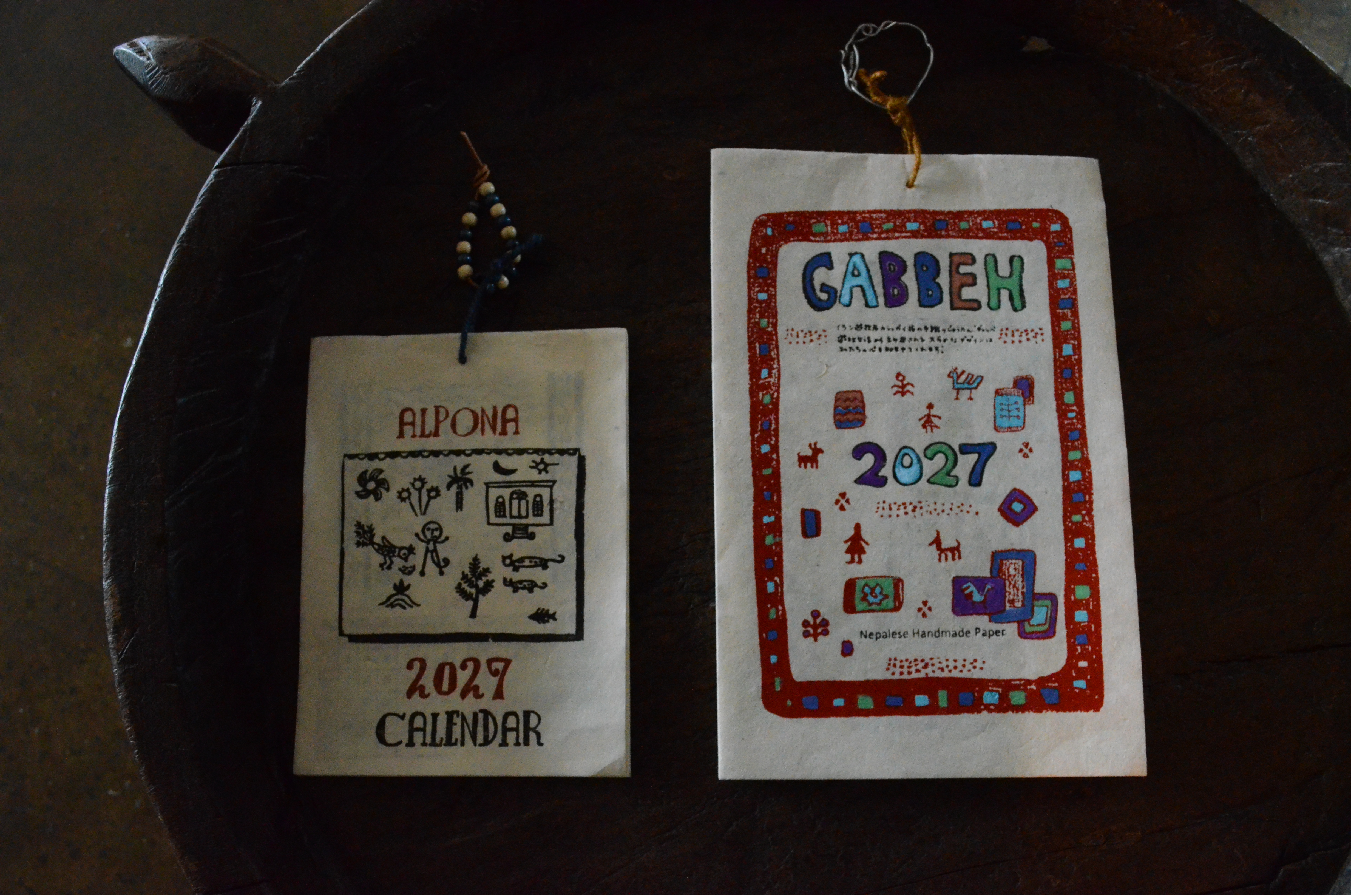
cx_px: 676
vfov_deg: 43.4
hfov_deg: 62.0
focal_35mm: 30
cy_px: 448
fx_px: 1124
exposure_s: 1/160
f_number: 6.3
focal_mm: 20
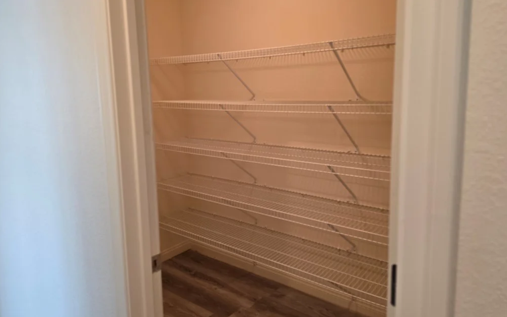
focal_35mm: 25
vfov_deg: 49.2
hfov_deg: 72.6
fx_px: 345
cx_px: 251
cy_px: 144
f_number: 1.4
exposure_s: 1/120
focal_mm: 6.5
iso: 125
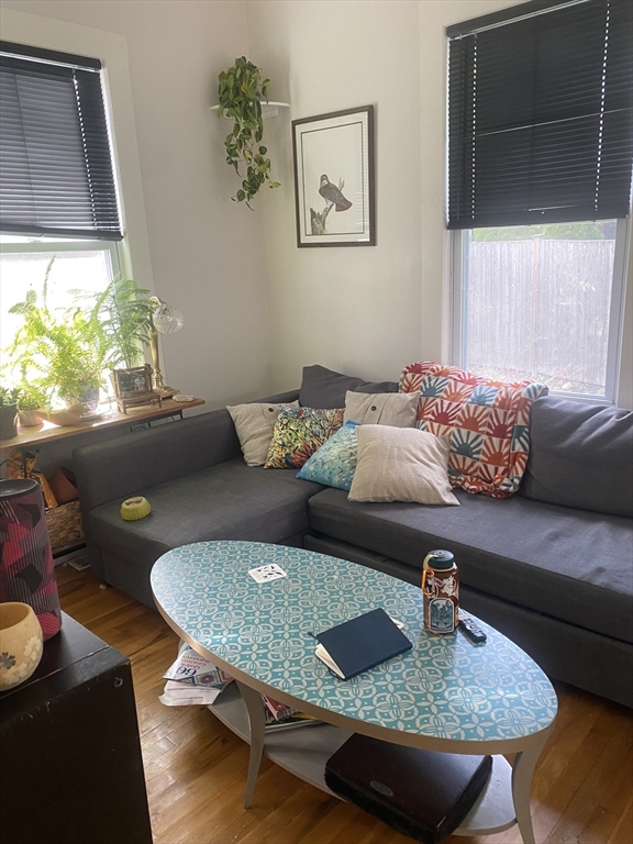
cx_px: 316
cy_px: 422
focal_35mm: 26
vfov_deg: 67.3
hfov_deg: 53.1
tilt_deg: -15.4
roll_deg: +3.6
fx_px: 634
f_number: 1.8
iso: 125
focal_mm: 4.25
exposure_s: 1/60
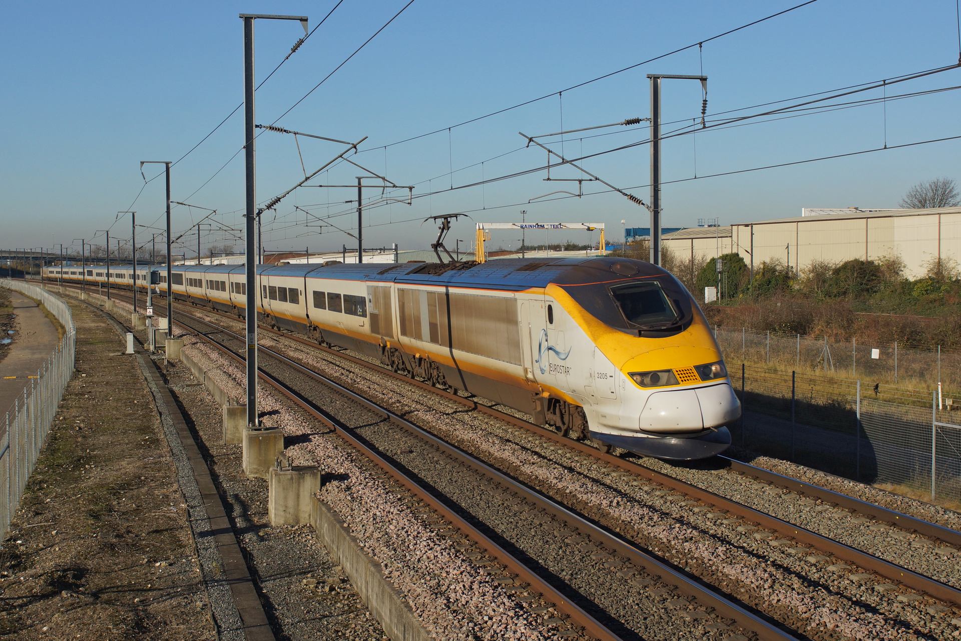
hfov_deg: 37.9
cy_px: 320
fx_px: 1401
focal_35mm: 52
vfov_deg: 25.8
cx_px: 480
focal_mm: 35
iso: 200
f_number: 8
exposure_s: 1/1250
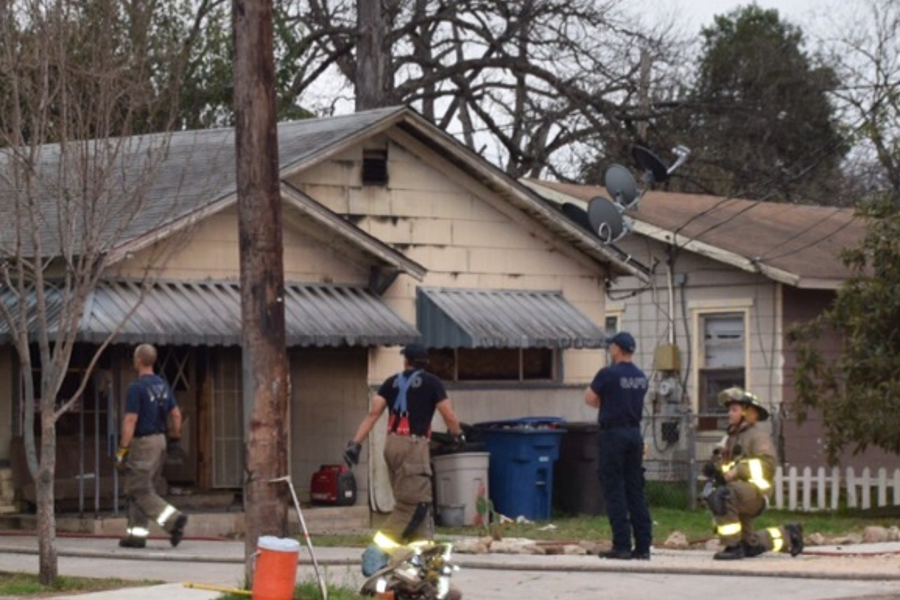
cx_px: 294
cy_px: 394
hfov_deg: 18.1
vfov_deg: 12.1
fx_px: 2824
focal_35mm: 113
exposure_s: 1/100
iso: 800
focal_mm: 34
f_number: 5
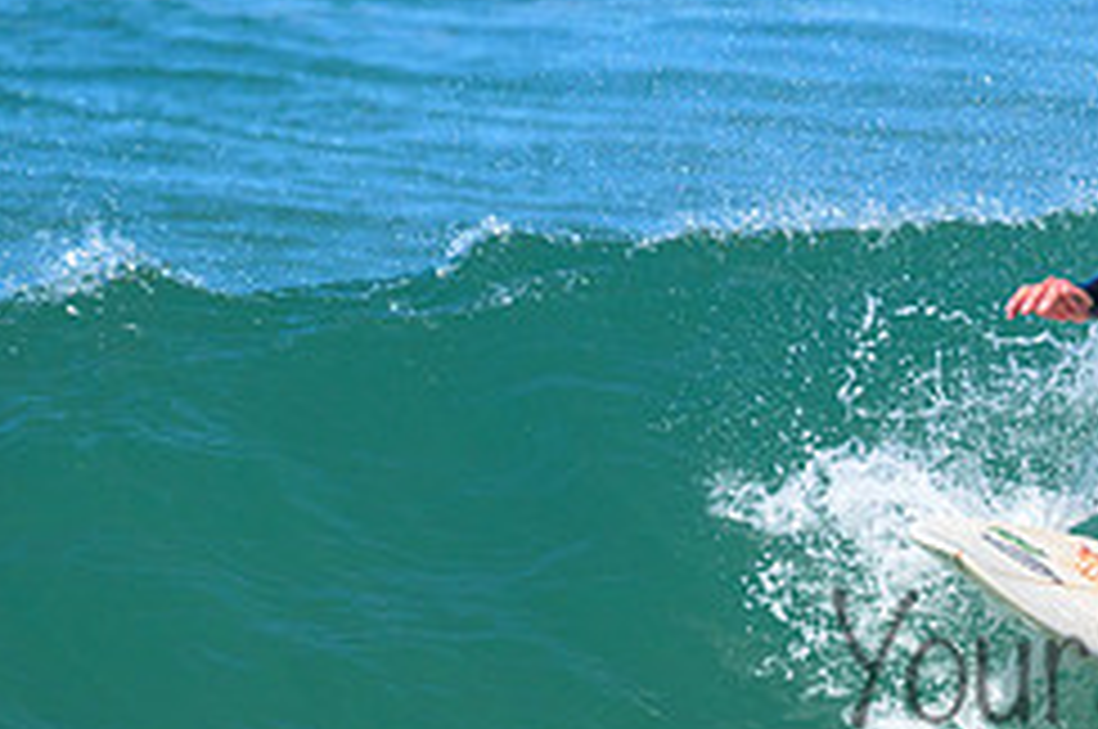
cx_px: 1296
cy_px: 619
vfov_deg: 1.0
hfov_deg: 1.5
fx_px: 40602
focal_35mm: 1333
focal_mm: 560
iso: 1100
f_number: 11
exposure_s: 1/800
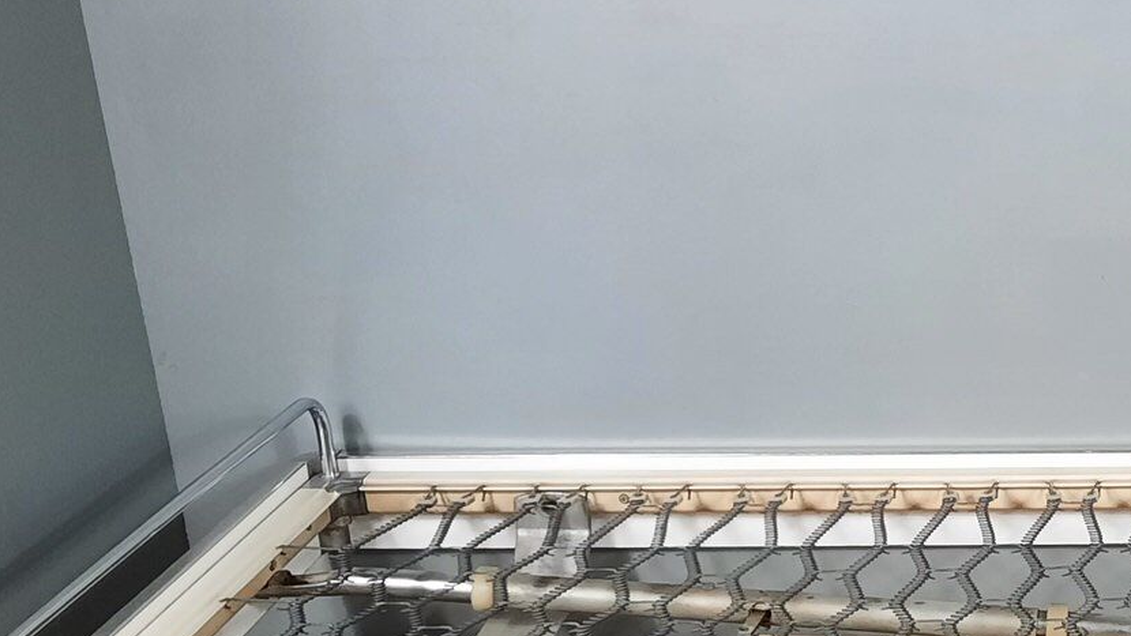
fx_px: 2099
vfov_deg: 17.1
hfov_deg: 28.5
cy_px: 535
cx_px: 1100
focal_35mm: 70
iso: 250
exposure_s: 1/33
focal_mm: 4.6
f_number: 2
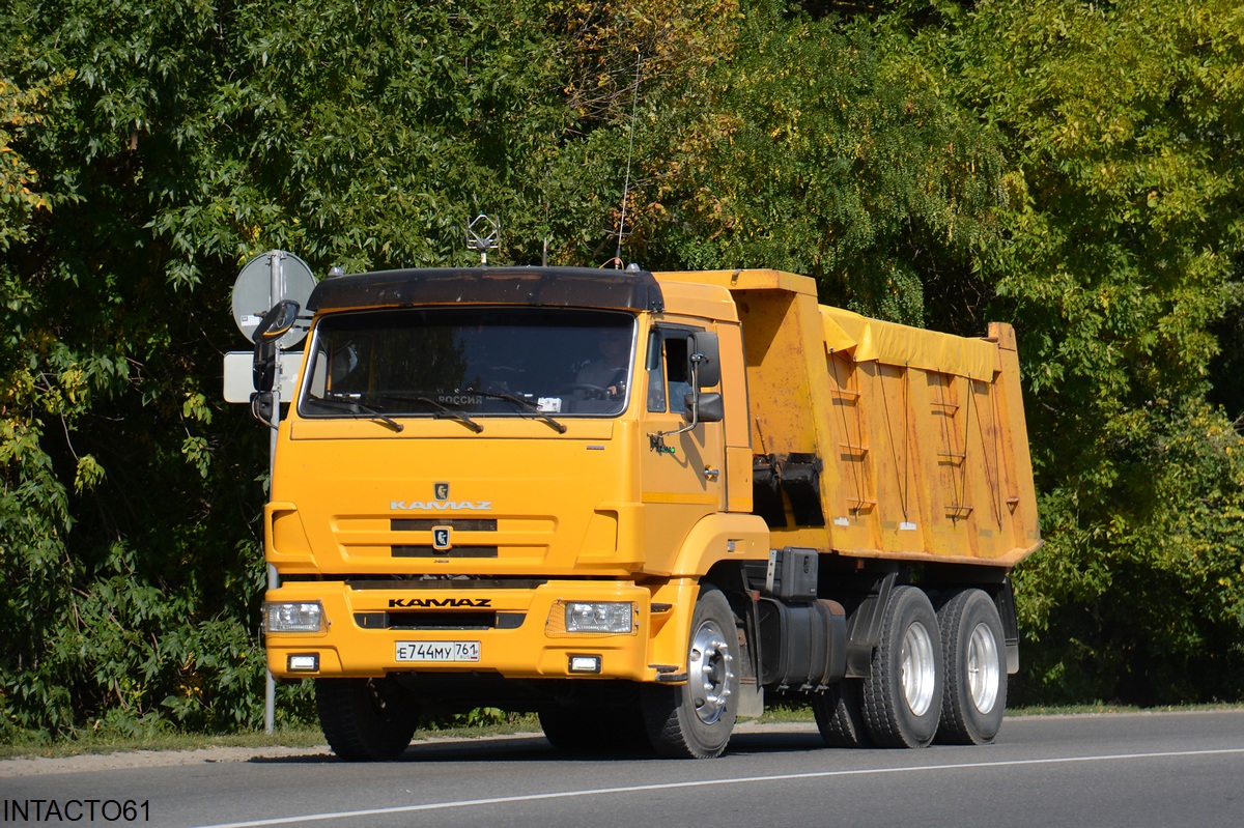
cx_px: 622
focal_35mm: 112
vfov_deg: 12.2
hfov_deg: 18.2
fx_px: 3886
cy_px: 414
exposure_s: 1/1600
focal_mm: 75
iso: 400
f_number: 6.3
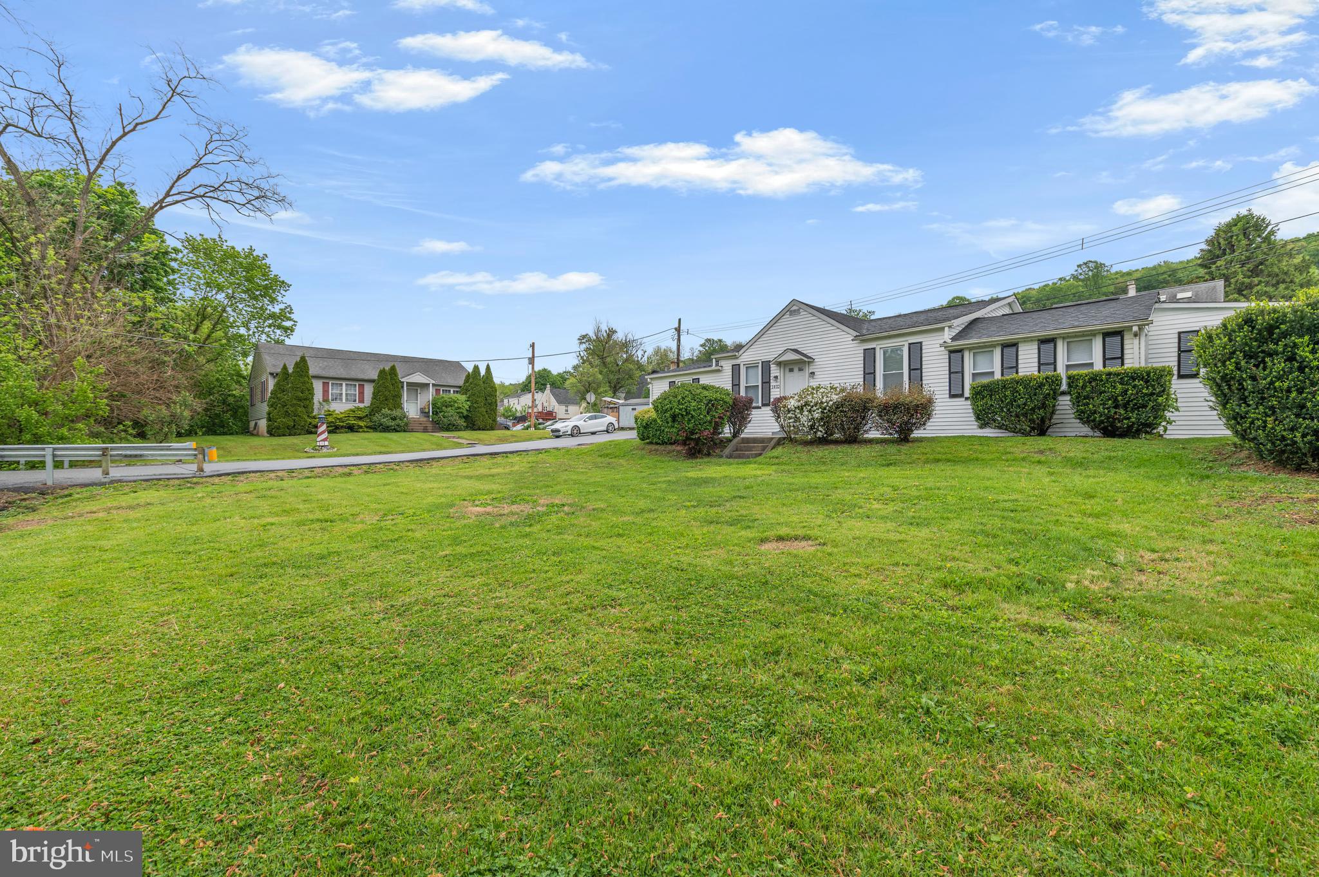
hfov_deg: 100.4
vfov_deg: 77.2
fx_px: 549
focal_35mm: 15
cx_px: 660
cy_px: 438
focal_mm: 15
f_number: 5
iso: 200
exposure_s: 1/250
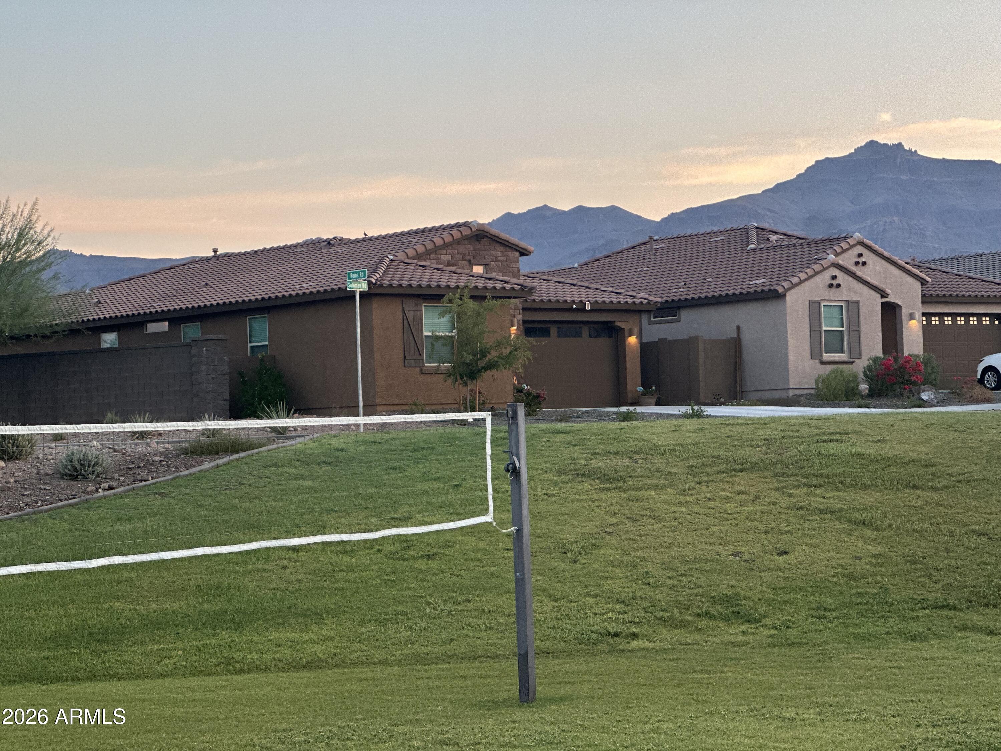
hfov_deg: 25.3
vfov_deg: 19.1
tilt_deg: +2.9
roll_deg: +2.0
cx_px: 500
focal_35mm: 77
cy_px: 376
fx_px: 2227
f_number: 2.8
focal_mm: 9
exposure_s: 1/121
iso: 100
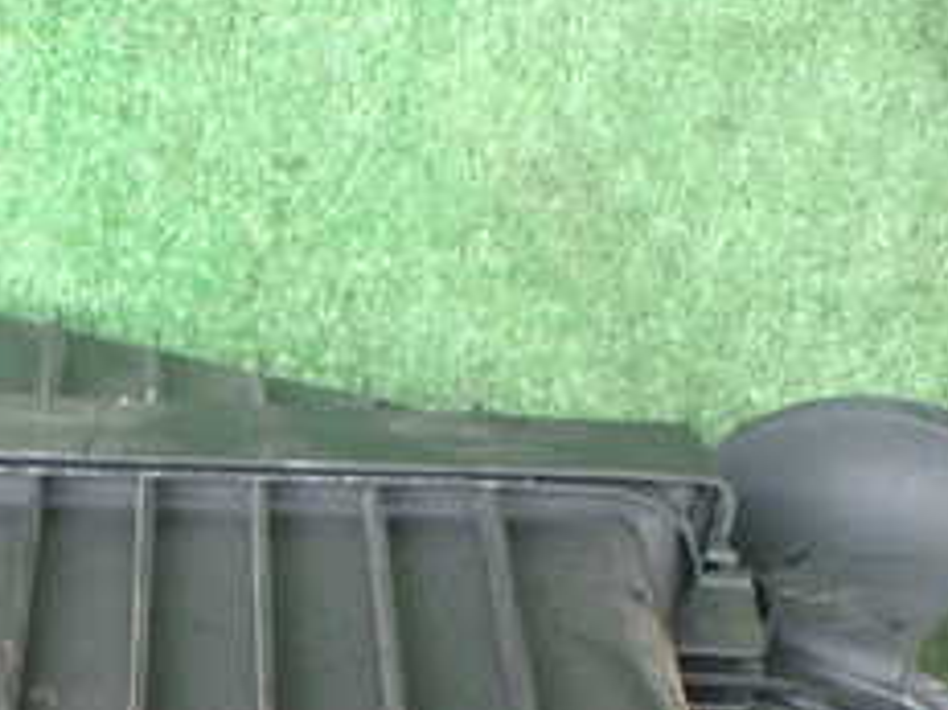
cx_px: 45
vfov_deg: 18.1
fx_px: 2135
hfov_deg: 24.1
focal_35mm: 78
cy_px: 808
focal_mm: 5.4
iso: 800
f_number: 2.3
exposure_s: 1/100
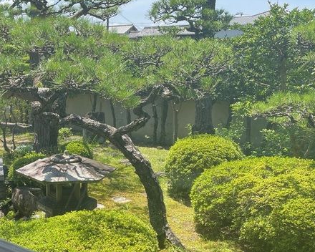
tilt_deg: -13.1
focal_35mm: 47
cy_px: 171
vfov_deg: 31.8
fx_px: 438
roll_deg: +0.4
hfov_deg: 37.7
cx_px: 51
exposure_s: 1/895
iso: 32
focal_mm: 4.2
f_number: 1.6
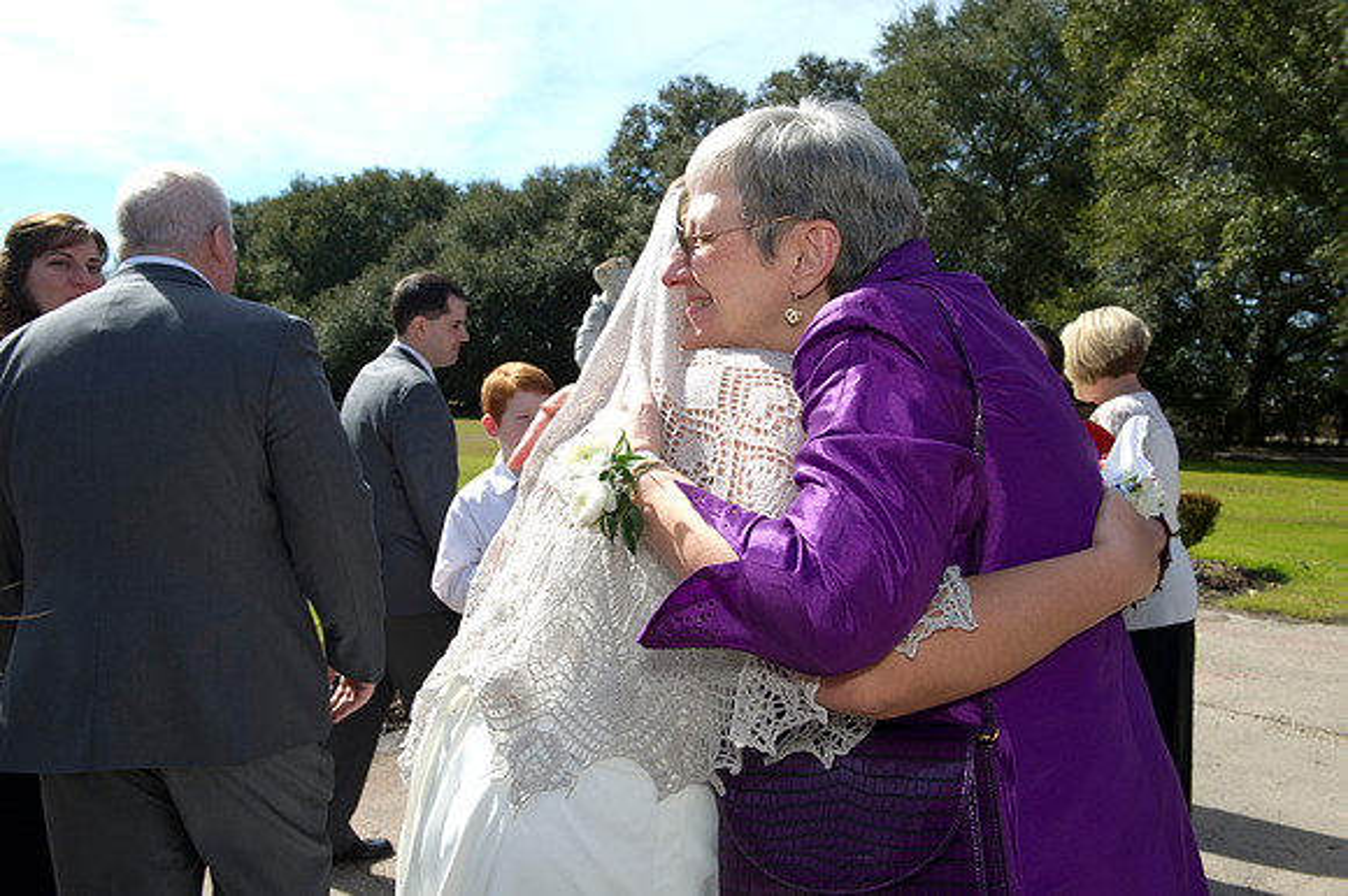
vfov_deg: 41.1
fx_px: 1197
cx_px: 674
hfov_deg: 58.7
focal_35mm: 32
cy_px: 448
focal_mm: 32
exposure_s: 1/125
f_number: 10
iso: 100
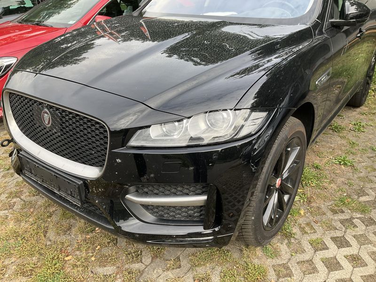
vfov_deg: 48.2
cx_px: 188
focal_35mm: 29
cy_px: 141
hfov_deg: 61.7
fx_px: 315
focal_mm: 3
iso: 20
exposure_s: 1/173
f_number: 1.8
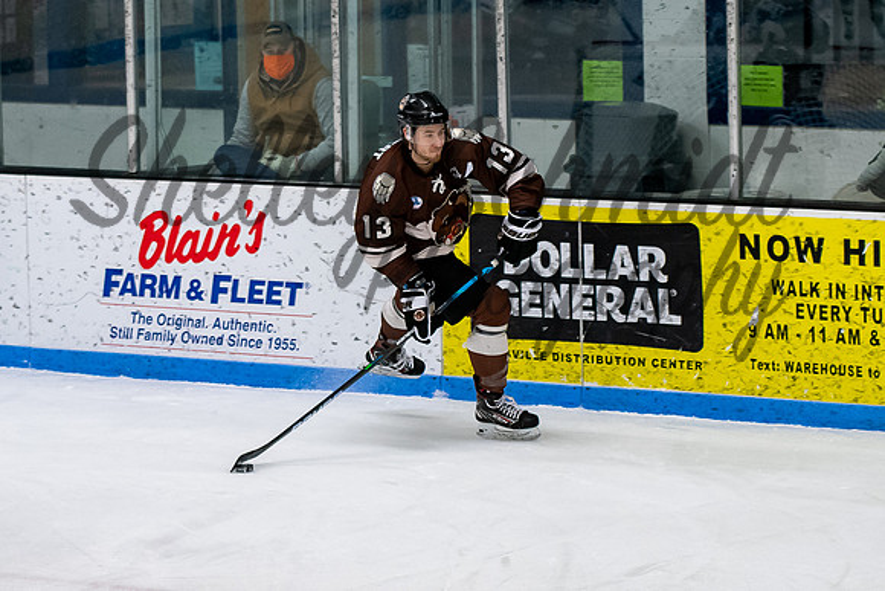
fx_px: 4759
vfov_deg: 7.1
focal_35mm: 194
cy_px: 242
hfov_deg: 10.6
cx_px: 410
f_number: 3.2
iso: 1800
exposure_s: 1/800
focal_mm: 75
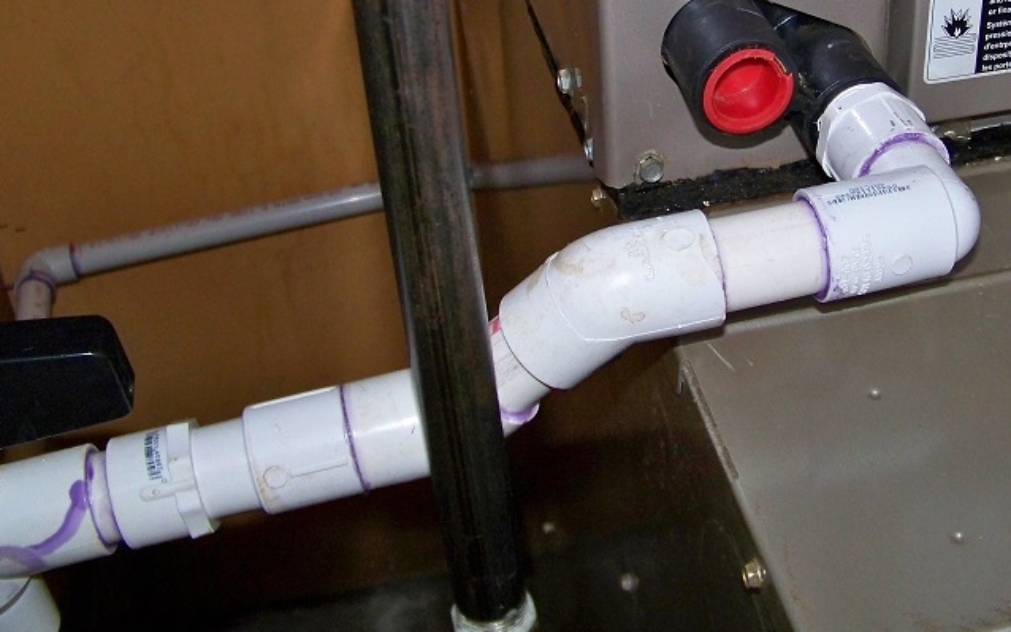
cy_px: 147
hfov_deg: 39.7
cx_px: 696
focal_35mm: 50
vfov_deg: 25.5
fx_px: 1378
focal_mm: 5.85
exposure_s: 1/30
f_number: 2.8
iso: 200
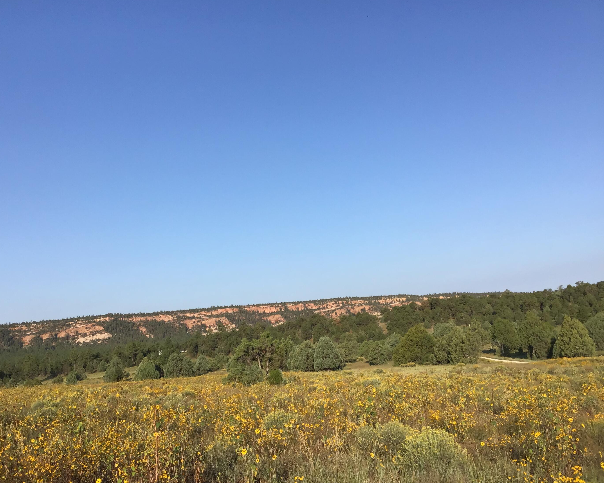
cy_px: 237
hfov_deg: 54.2
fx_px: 590
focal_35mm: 33
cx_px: 277
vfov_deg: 44.5
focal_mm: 3.3
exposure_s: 1/1131
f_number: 2.4
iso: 25
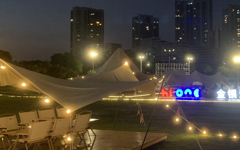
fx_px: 294
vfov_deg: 28.5
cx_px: 189
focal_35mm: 45
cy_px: 58
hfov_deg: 42.5
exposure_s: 1/33
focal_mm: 4.25
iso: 250
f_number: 1.8
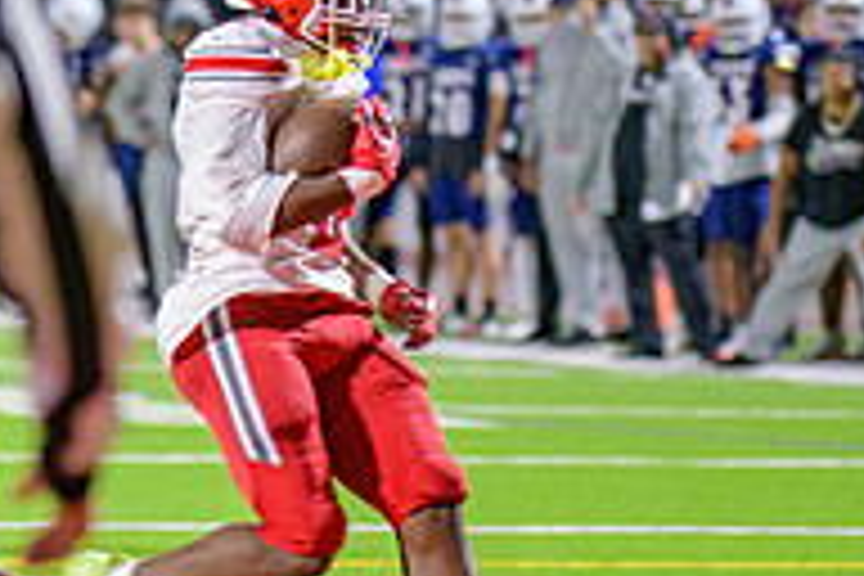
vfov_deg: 2.9
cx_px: -14
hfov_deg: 4.4
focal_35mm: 469
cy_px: 331
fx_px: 11255
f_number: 2.8
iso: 2000
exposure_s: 1/250
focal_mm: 155
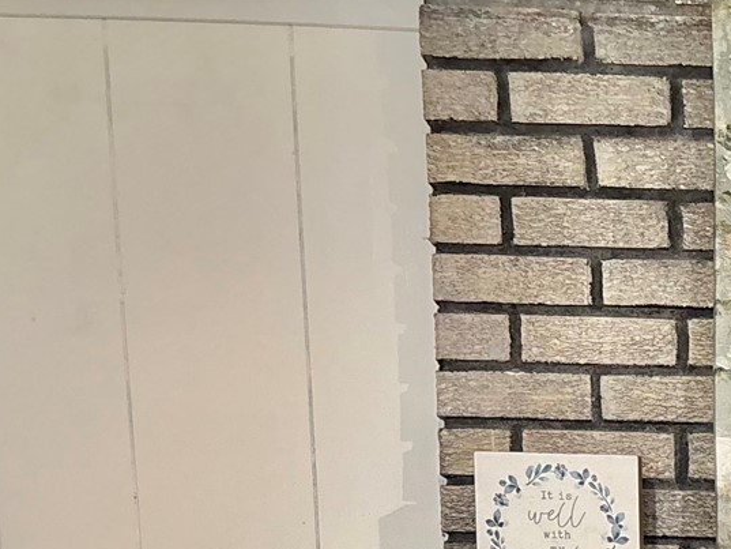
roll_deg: -1.3
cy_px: 973
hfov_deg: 18.9
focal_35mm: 93
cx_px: 1044
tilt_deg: -9.0
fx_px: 1964
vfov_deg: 14.2
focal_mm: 5.96
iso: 160
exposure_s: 1/60
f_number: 1.6
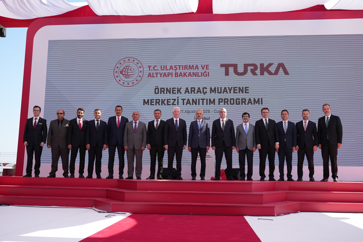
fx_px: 383
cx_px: 182
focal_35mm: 38
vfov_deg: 35.1
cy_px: 121
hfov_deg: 50.7
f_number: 5
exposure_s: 1/500
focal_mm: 38
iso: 160
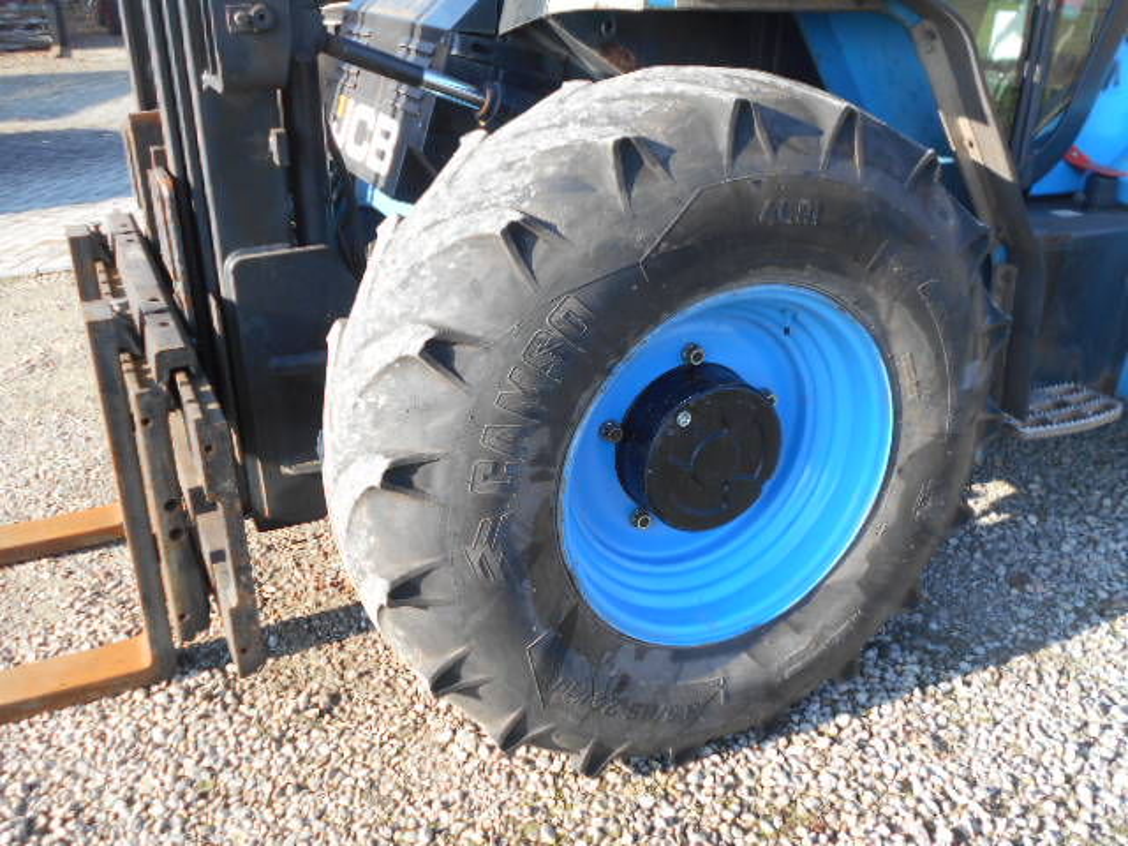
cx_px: 564
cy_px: 423
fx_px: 1108
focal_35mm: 34
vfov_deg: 41.8
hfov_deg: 54.0
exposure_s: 1/160
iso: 80
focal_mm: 5.8
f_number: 3.6
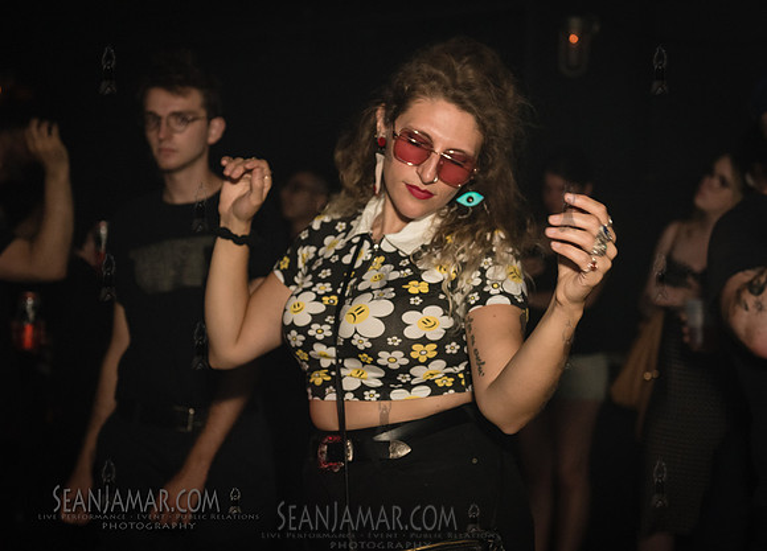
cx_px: 412
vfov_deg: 24.5
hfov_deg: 33.6
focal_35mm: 58
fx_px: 1270
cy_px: 293
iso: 2500
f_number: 3.5
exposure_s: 1/250
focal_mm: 52
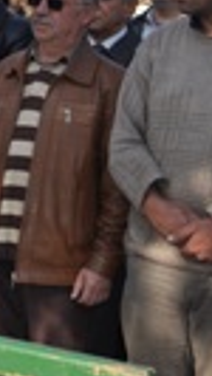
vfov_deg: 15.7
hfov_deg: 7.9
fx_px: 1367
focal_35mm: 137
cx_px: -387
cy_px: 187
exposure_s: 1/200
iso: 200
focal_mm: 26
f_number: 11
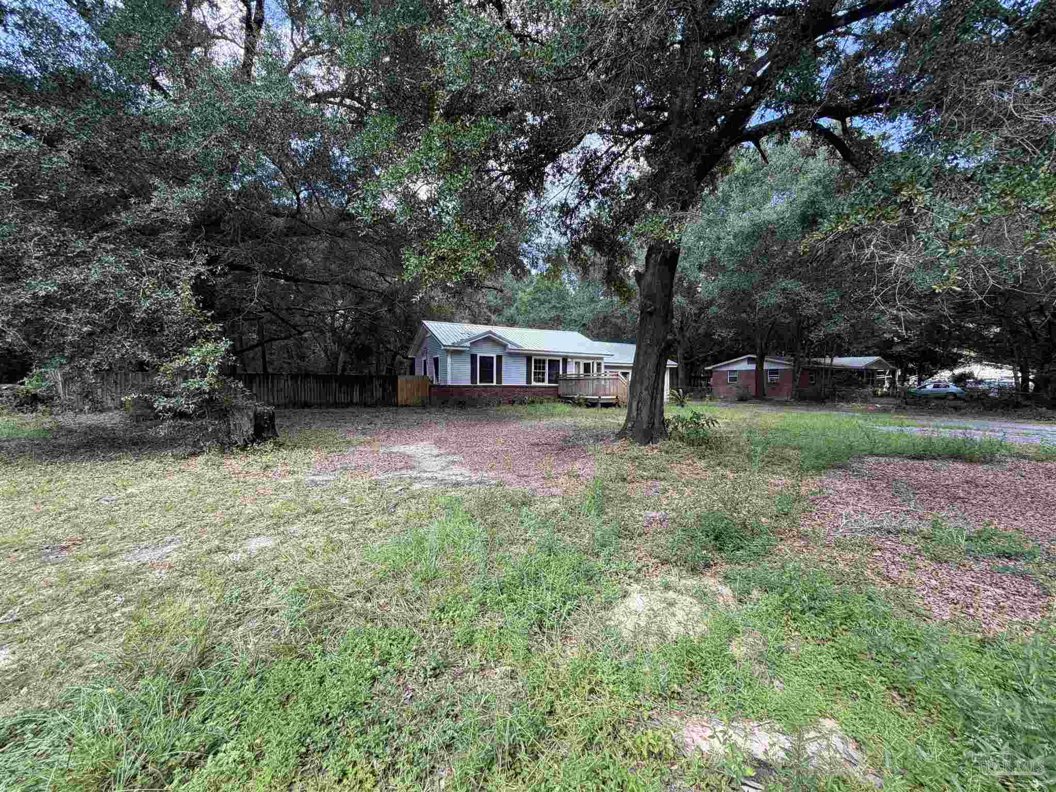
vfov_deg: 85.7
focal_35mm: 14
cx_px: 528
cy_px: 396
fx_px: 427
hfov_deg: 102.1
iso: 40
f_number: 2.2
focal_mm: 2.22
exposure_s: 1/137
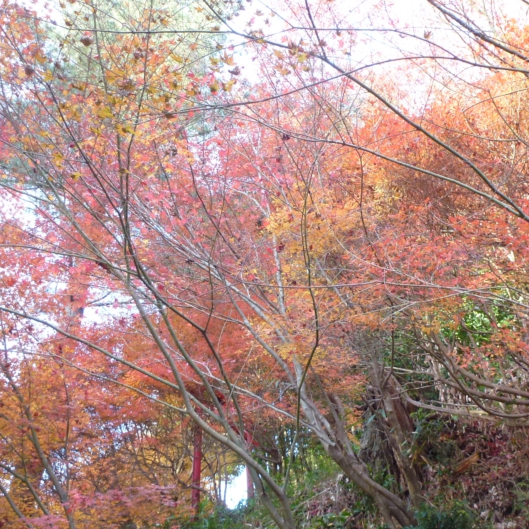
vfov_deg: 38.3
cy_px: 266
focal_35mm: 44
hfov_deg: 38.3
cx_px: 288
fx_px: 761
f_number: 3.5
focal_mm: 5.4
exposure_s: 1/50
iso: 200
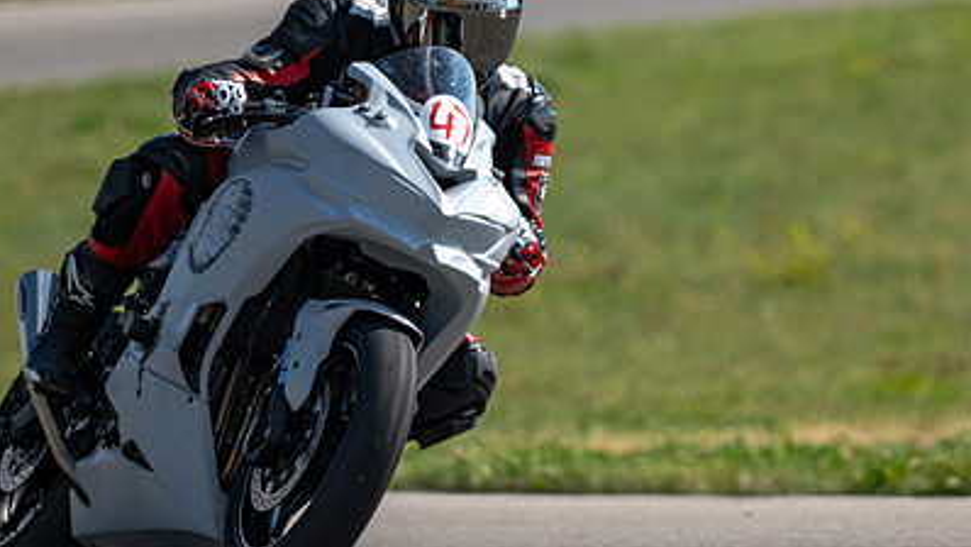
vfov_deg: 1.3
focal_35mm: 917
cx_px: 510
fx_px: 23613
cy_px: 277
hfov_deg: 2.4
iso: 180
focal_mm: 600
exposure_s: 1/1250
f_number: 6.3
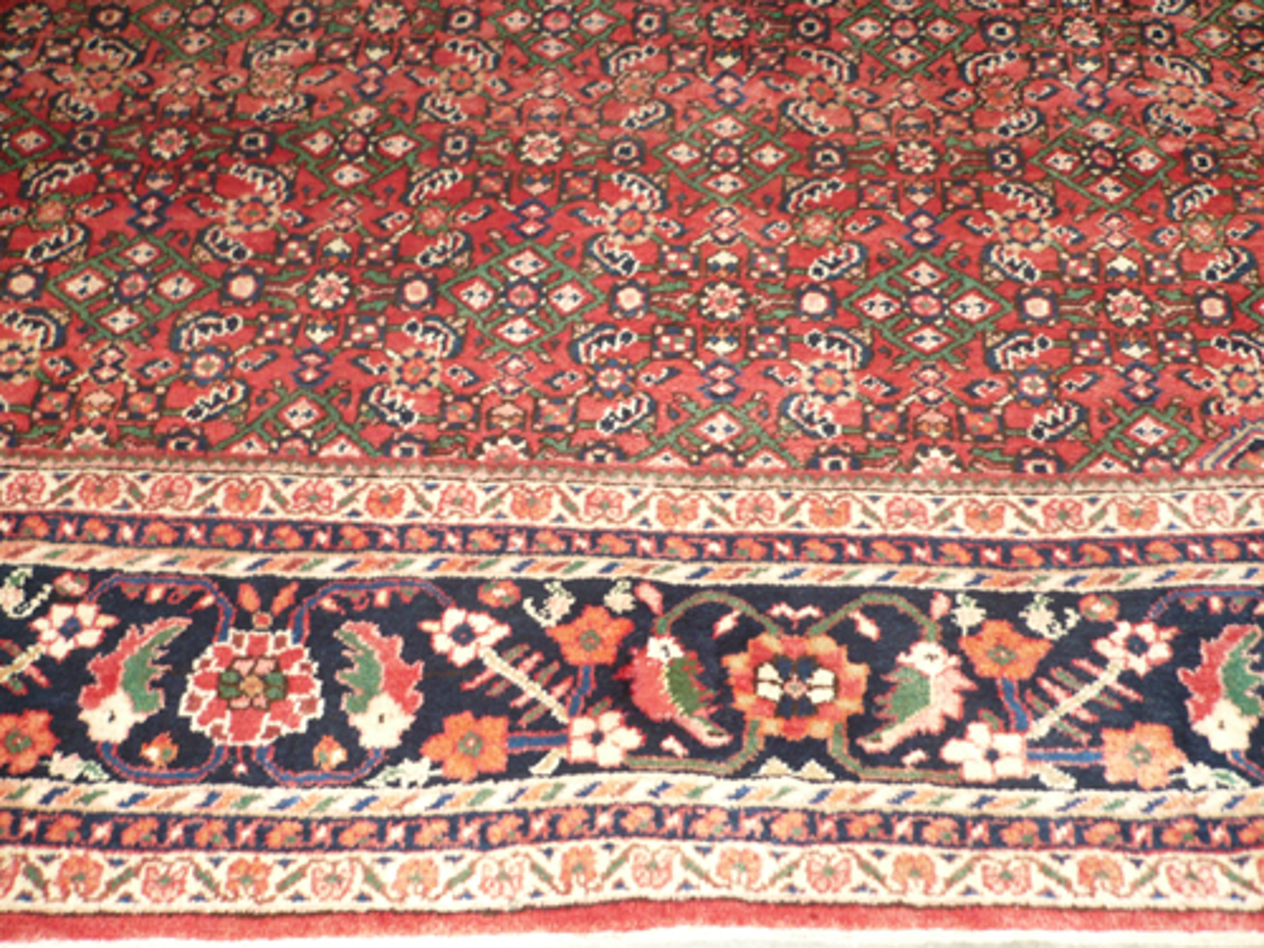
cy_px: 474
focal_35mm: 35
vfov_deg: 40.7
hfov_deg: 52.6
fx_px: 1278
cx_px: 632
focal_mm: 5.8
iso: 160
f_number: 2.8
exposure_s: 1/30
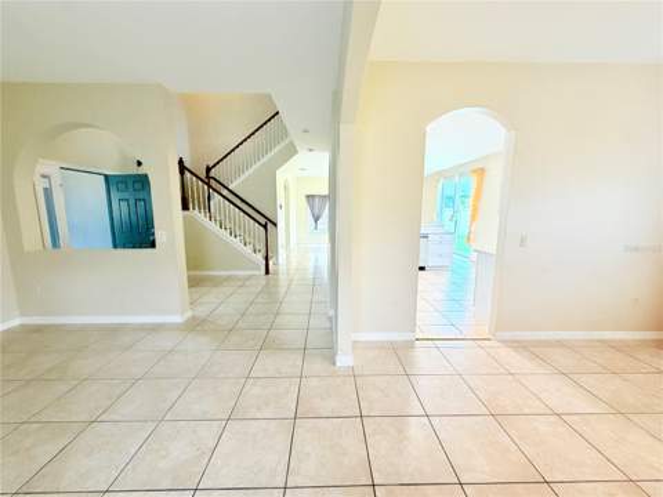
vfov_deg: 85.7
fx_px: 268
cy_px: 248
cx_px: 332
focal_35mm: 14
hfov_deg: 102.1
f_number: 2.2
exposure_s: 1/120
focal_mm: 2.22
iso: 250
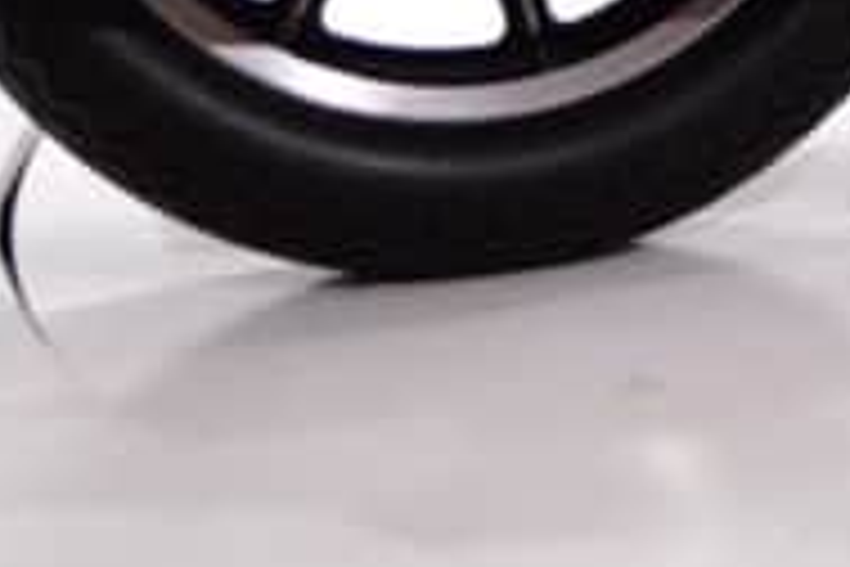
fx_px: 6698
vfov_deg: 4.7
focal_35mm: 284
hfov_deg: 7.0
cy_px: -857
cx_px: 1745
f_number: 6.3
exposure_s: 1/100
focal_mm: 35
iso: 1600
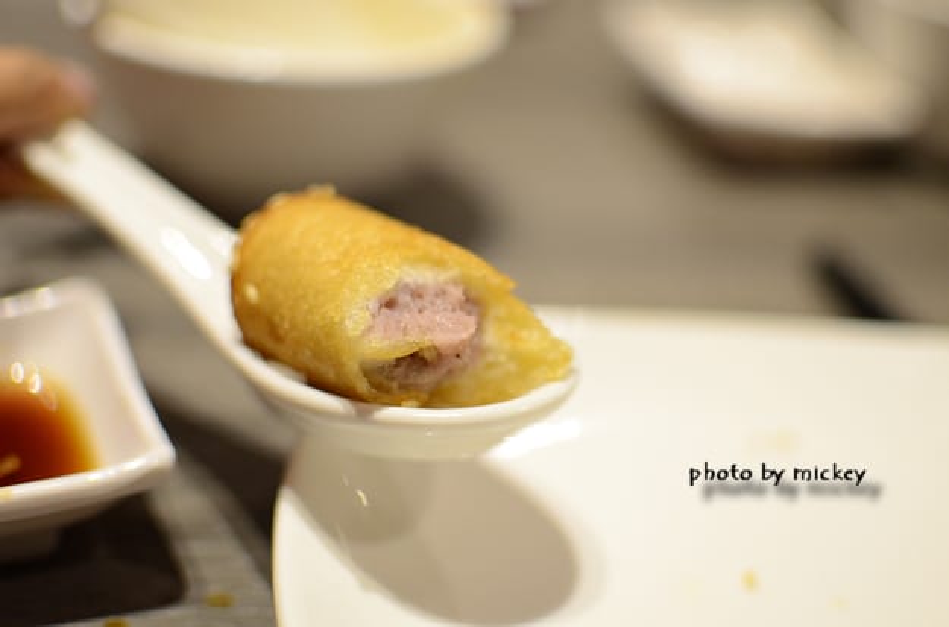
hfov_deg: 37.9
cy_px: 314
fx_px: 1380
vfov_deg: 25.6
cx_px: 474
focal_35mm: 52
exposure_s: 1/200
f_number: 2.2
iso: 1000
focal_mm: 35
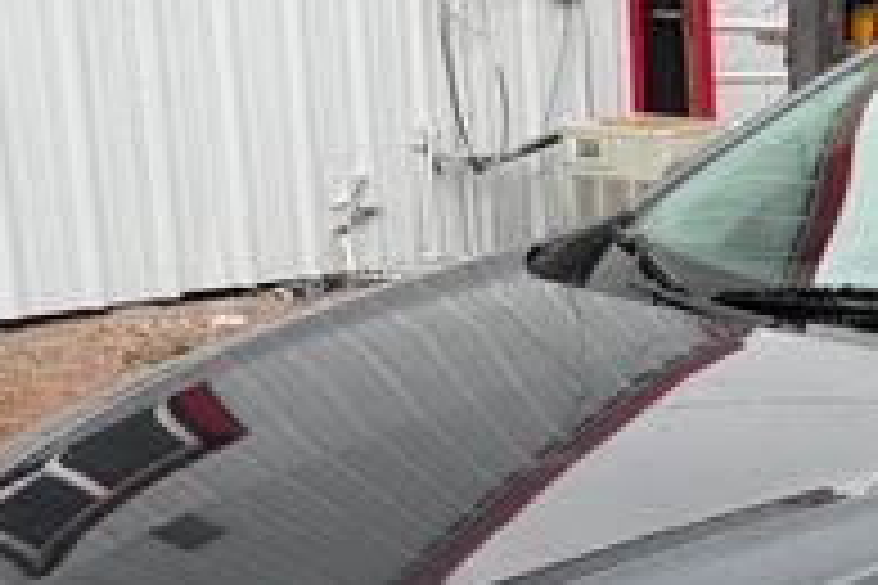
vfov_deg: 16.3
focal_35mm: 82
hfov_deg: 22.8
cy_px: 576
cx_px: 1049
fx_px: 2000
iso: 80
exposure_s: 1/528
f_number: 1.78
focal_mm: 6.76
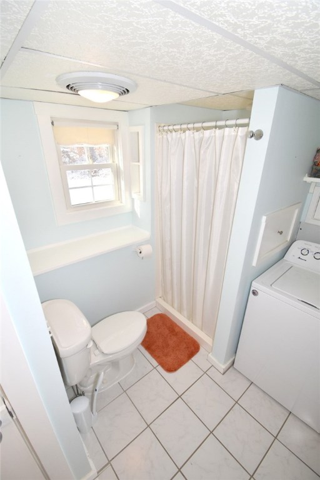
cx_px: 160
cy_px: 240
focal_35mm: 15
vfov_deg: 100.4
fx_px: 200
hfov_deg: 77.3
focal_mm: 10
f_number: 5.6
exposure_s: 1/125
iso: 400
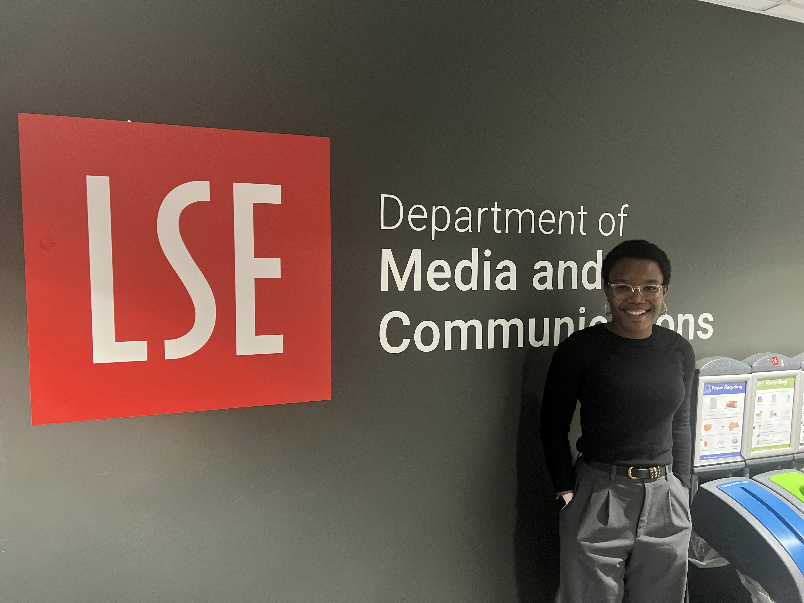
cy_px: 302
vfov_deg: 53.1
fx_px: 604
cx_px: 402
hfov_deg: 67.3
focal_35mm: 26
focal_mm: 5.7
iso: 500
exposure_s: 1/33
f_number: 1.5
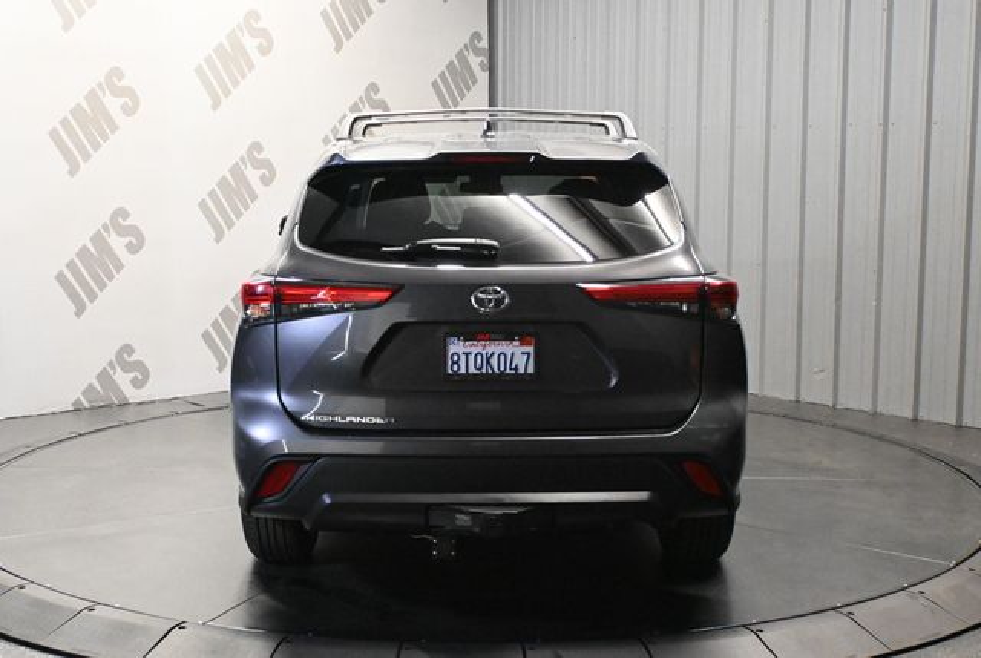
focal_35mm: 45
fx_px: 1228
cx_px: 490
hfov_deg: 43.5
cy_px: 329
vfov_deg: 30.0
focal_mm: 30
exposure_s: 1/60
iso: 9000
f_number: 4.8
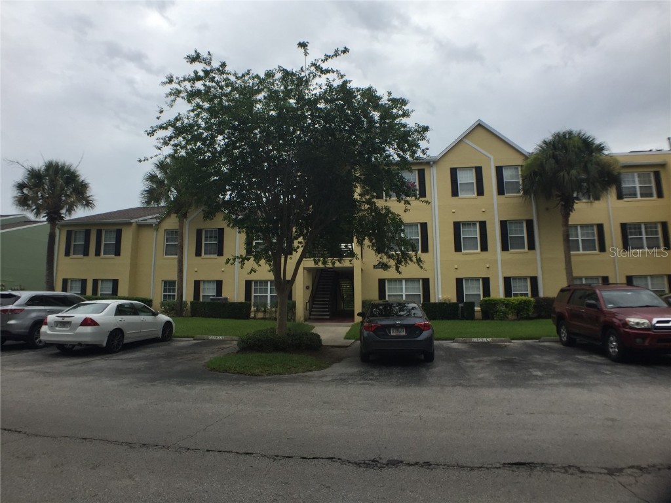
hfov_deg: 61.7
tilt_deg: +8.8
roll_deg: -1.0
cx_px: 336
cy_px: 252
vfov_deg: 48.2
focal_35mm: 29
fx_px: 562
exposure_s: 1/964
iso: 32
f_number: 2.2
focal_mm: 4.15
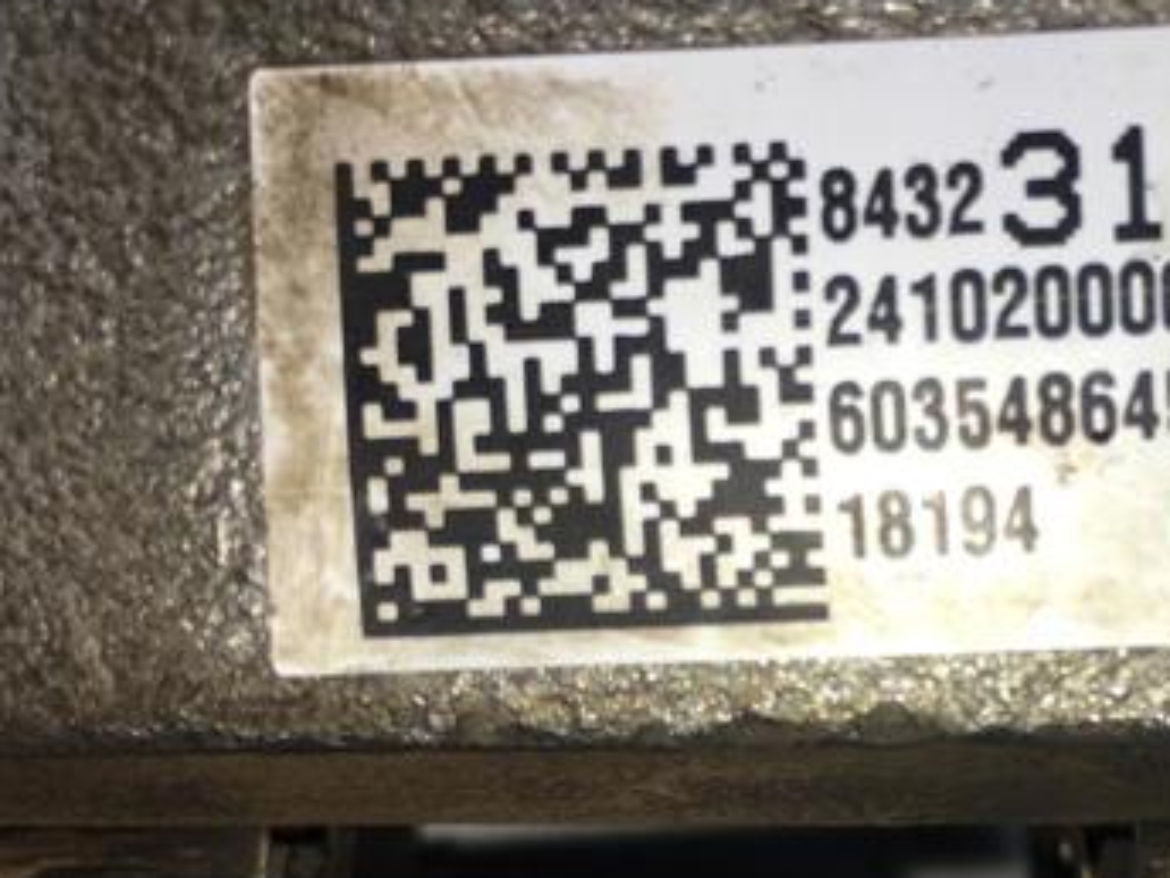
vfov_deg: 26.7
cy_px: 653
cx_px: 864
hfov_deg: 34.8
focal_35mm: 54
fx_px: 1825
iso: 25
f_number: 2.2
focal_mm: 4.15
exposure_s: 1/541
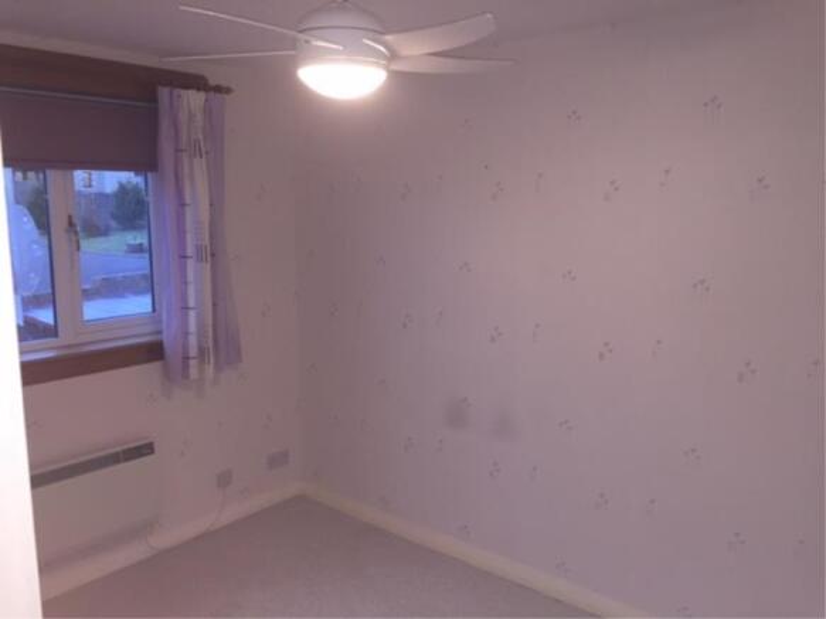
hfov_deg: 61.7
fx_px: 692
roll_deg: +0.4
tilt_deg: -9.4
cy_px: 310
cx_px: 413
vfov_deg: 48.2
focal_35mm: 29
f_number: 2.2
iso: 100
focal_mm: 4.15
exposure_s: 1/20
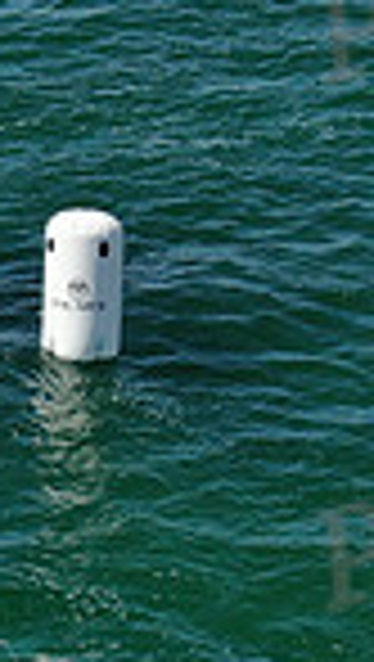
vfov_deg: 10.7
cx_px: 59
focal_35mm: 202
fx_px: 3551
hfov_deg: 6.0
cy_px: 286
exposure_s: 1/800
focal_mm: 8.42
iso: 100
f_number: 3.8
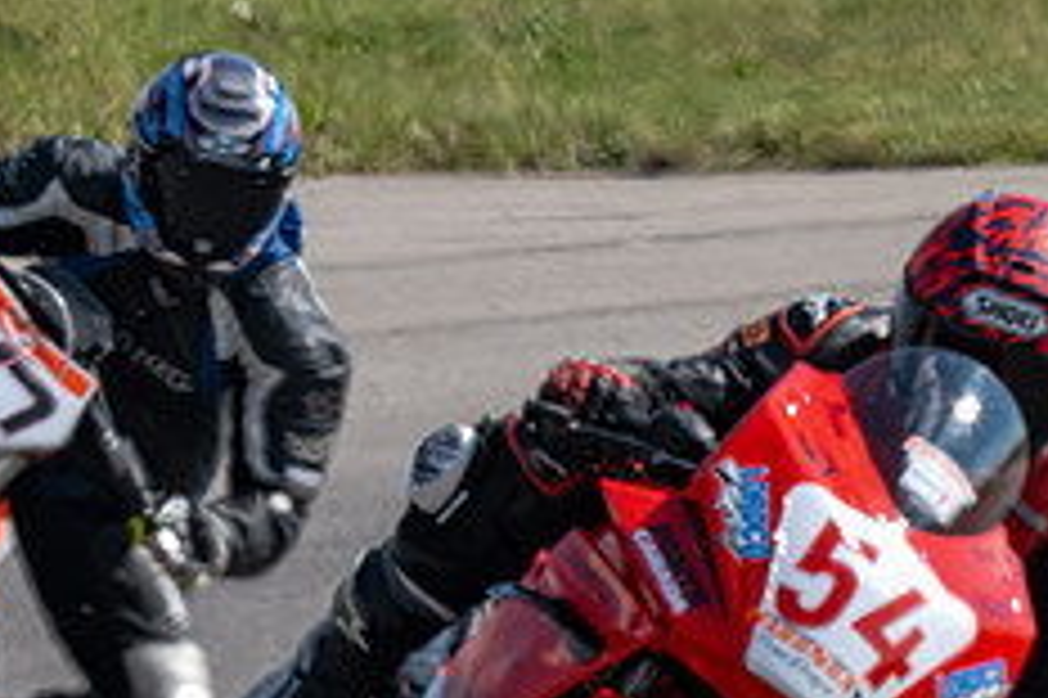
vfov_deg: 0.7
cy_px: 926
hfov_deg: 1.1
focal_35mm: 1912
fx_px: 55619
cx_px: 22
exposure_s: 1/1250
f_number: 16
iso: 1100
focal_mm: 600
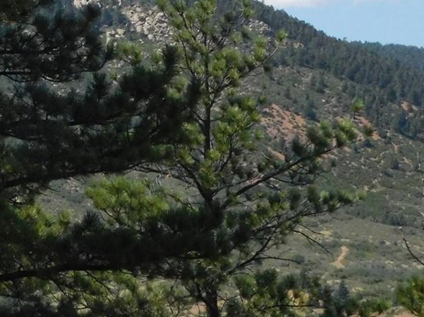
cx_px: -88
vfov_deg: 7.7
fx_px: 2363
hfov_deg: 10.1
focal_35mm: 193
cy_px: 32
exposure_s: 1/1250
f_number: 8.6
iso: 800
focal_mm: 12.6
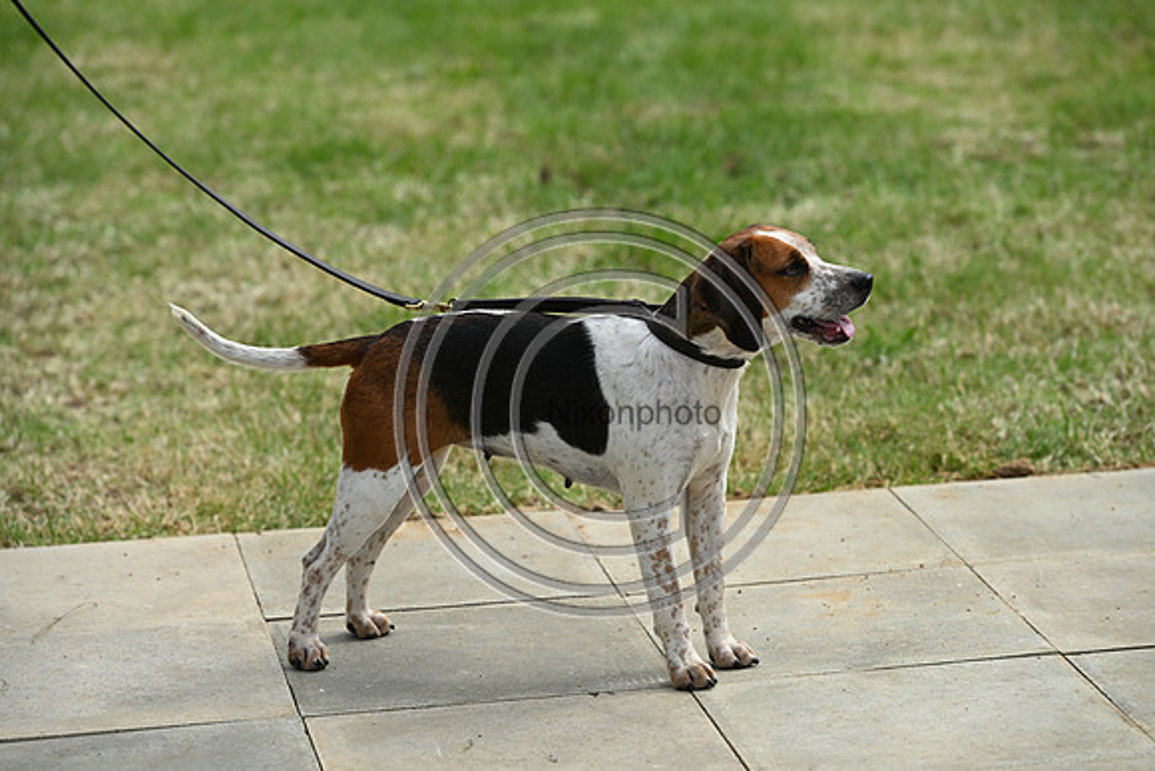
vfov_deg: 10.2
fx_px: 4332
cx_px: 578
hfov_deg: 15.2
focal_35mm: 135
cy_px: 386
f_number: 4.5
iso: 140
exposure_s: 1/1000
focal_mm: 135
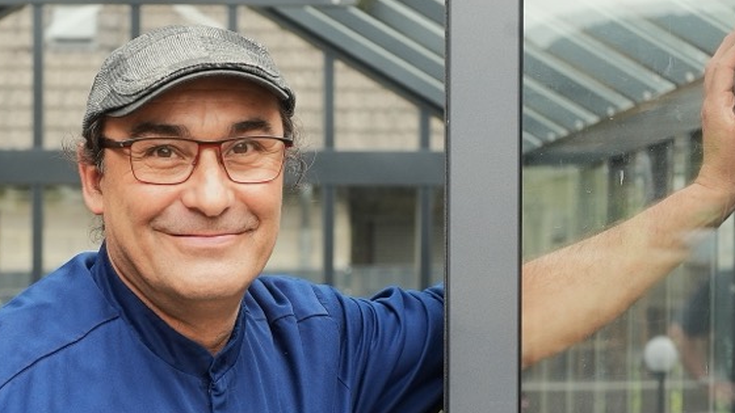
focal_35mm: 113
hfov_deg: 18.9
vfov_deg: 10.7
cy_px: 338
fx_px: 2202
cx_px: 217
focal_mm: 59
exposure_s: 1/160
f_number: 5.6
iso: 500
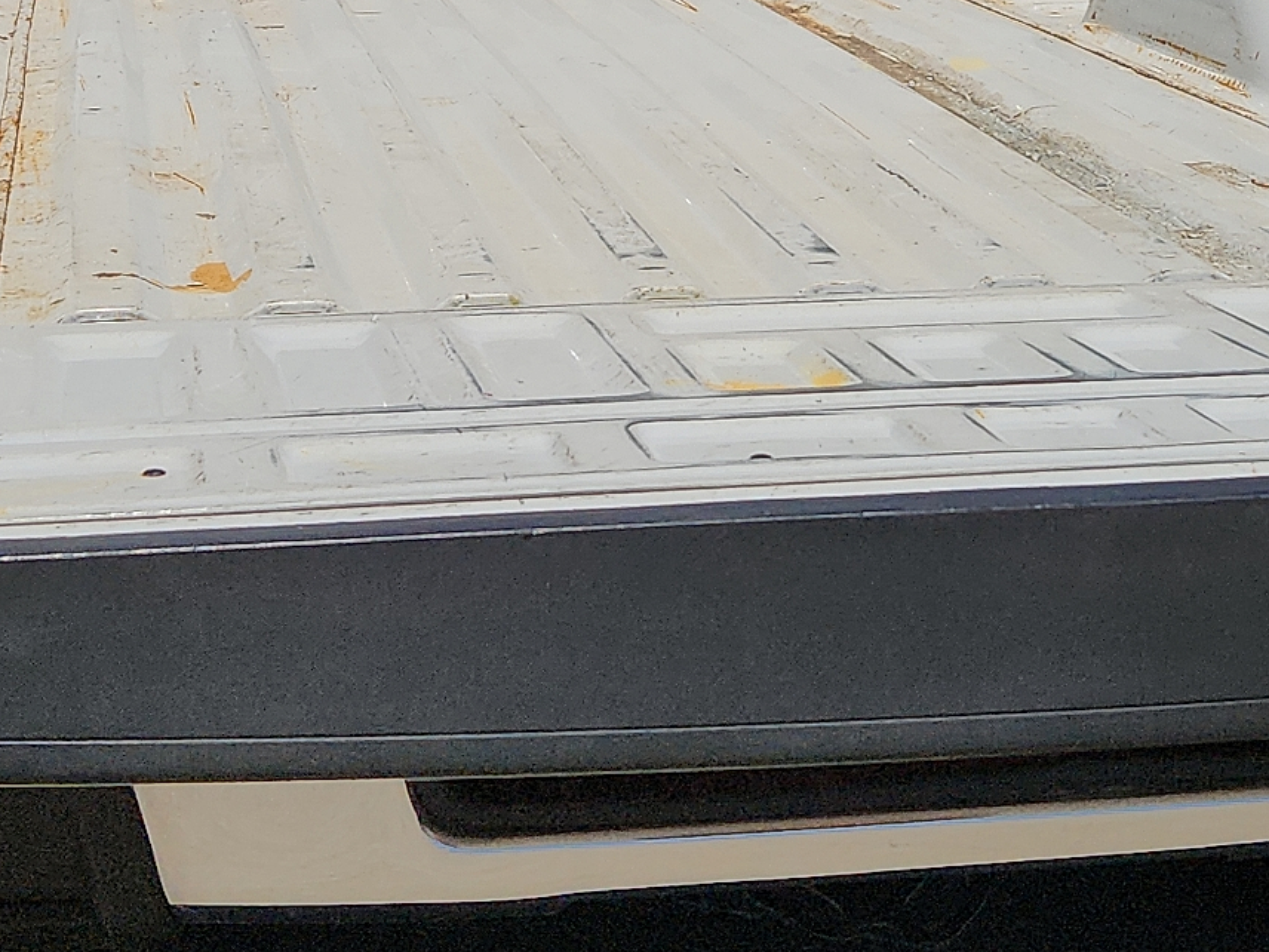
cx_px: 707
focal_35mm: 43
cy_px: 86
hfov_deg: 43.8
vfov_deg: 31.9
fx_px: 1576
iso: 50
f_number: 1.8
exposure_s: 1/10000
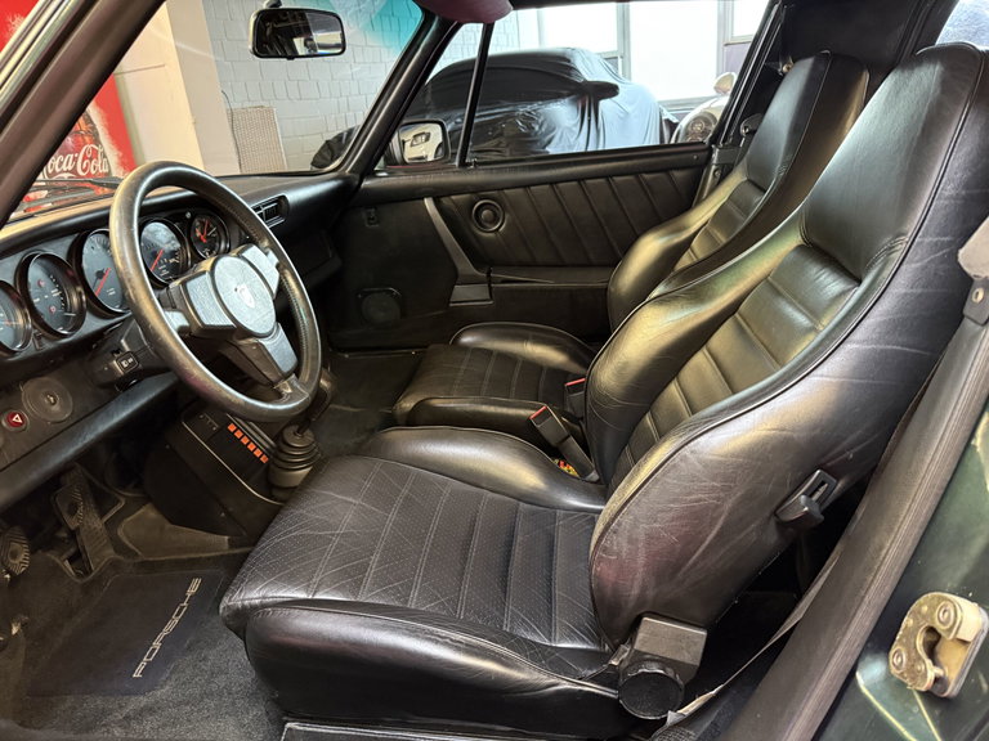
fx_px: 686
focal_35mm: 24
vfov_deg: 56.8
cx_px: 494
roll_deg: +6.4
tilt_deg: -21.3
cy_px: 370
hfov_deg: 71.6
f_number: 1.78
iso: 800
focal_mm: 6.76
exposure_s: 1/33
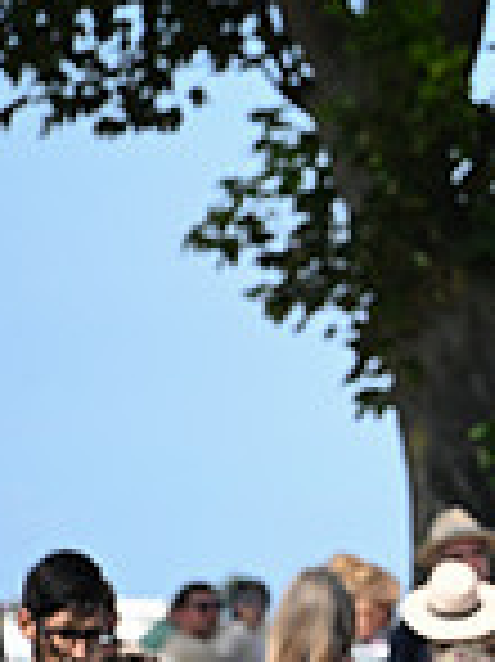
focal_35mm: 456
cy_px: 489
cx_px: 1292
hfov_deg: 3.2
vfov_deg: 4.3
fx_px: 8707
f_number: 5.6
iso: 500
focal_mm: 120
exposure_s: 1/2000
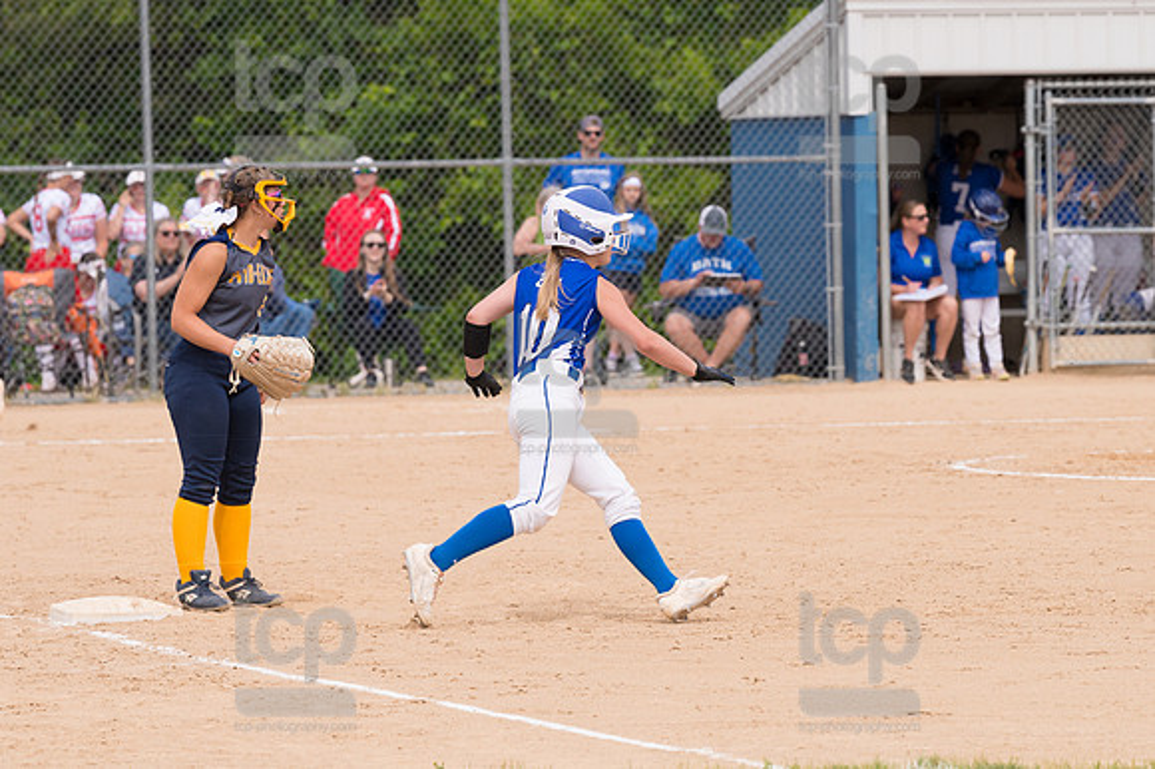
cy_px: 384
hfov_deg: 7.9
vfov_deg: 5.2
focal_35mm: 262
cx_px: 578
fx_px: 8401
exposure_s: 1/1600
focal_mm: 175
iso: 320
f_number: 5.6
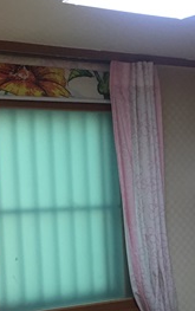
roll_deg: +0.2
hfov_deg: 15.5
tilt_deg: +0.5
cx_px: 155
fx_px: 712
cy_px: 227
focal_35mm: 84
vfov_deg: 24.4
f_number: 2.2
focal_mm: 4.15
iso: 50
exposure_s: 1/30
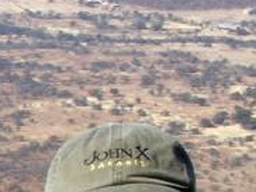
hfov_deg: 9.1
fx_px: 1540
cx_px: -204
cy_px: 418
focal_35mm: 208
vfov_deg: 6.9
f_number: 7.1
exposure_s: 1/125
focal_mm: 7.7
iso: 50
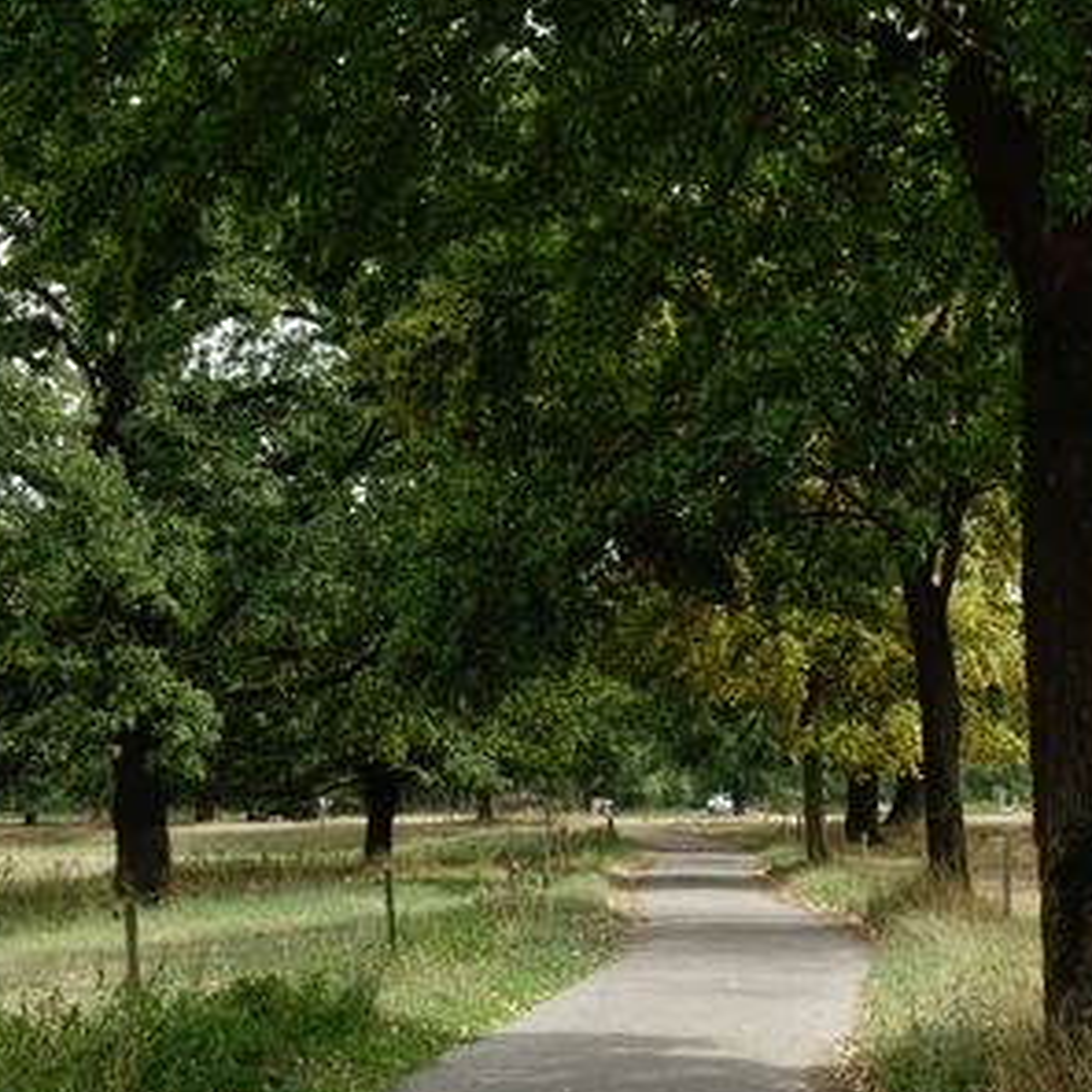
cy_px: 566
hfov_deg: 23.0
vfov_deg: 23.1
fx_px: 2677
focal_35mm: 75
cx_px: 417
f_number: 11
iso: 125
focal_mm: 18.7
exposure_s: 1/60
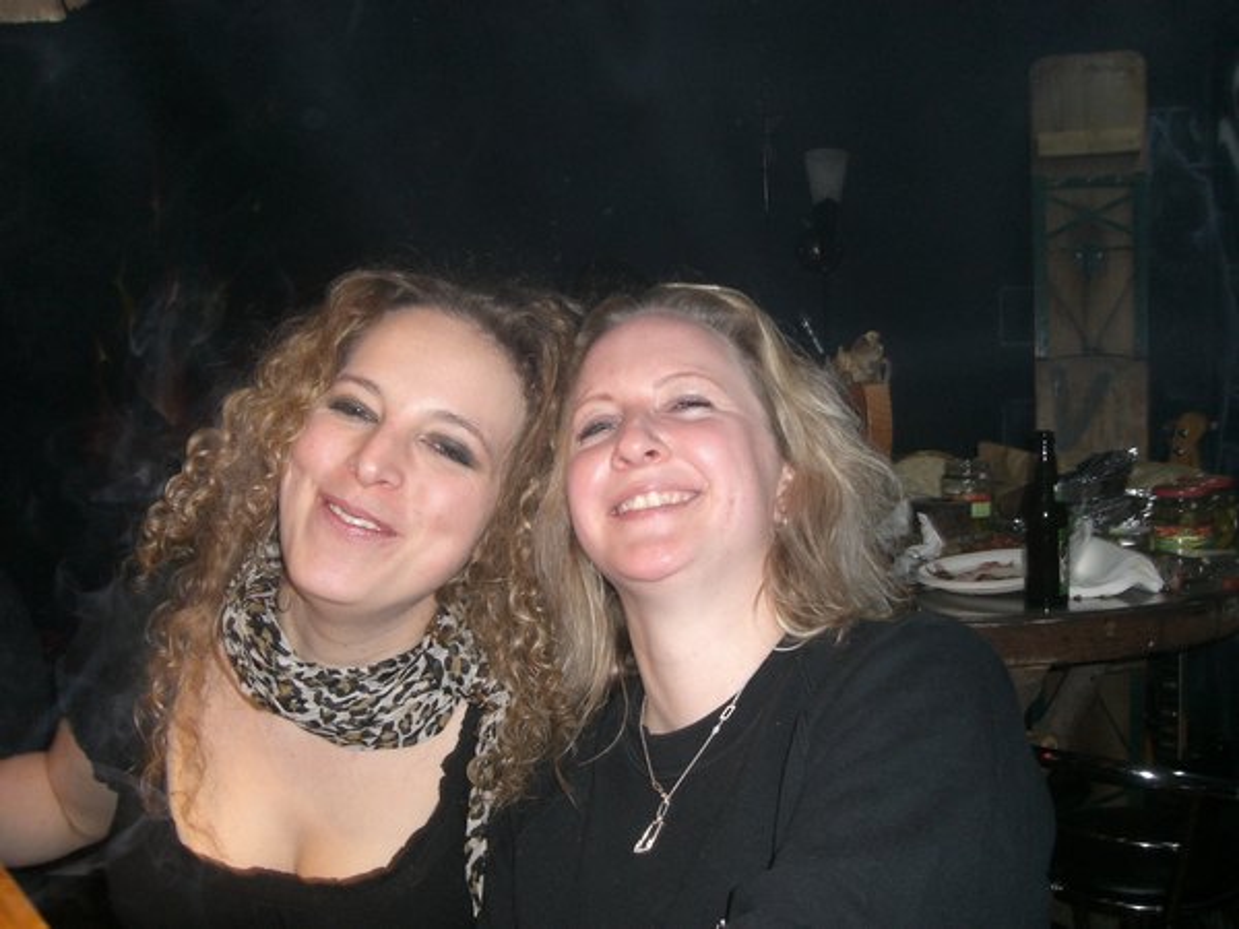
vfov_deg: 37.7
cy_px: 464
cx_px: 620
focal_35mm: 38
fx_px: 1360
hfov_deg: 49.0
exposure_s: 1/60
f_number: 2.7
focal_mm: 6.2
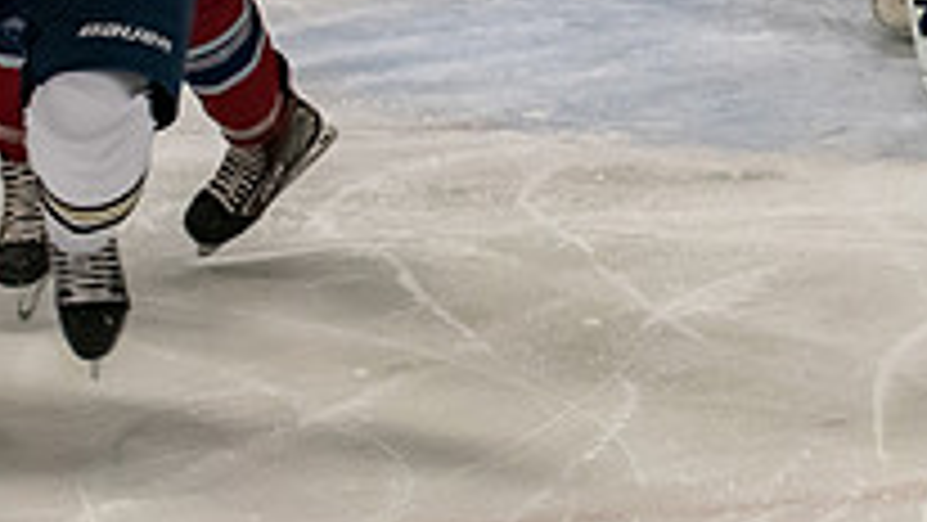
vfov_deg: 3.0
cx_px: 895
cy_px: -253
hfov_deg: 5.3
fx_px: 10007
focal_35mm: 407
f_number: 3.2
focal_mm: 80
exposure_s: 1/800
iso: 2500
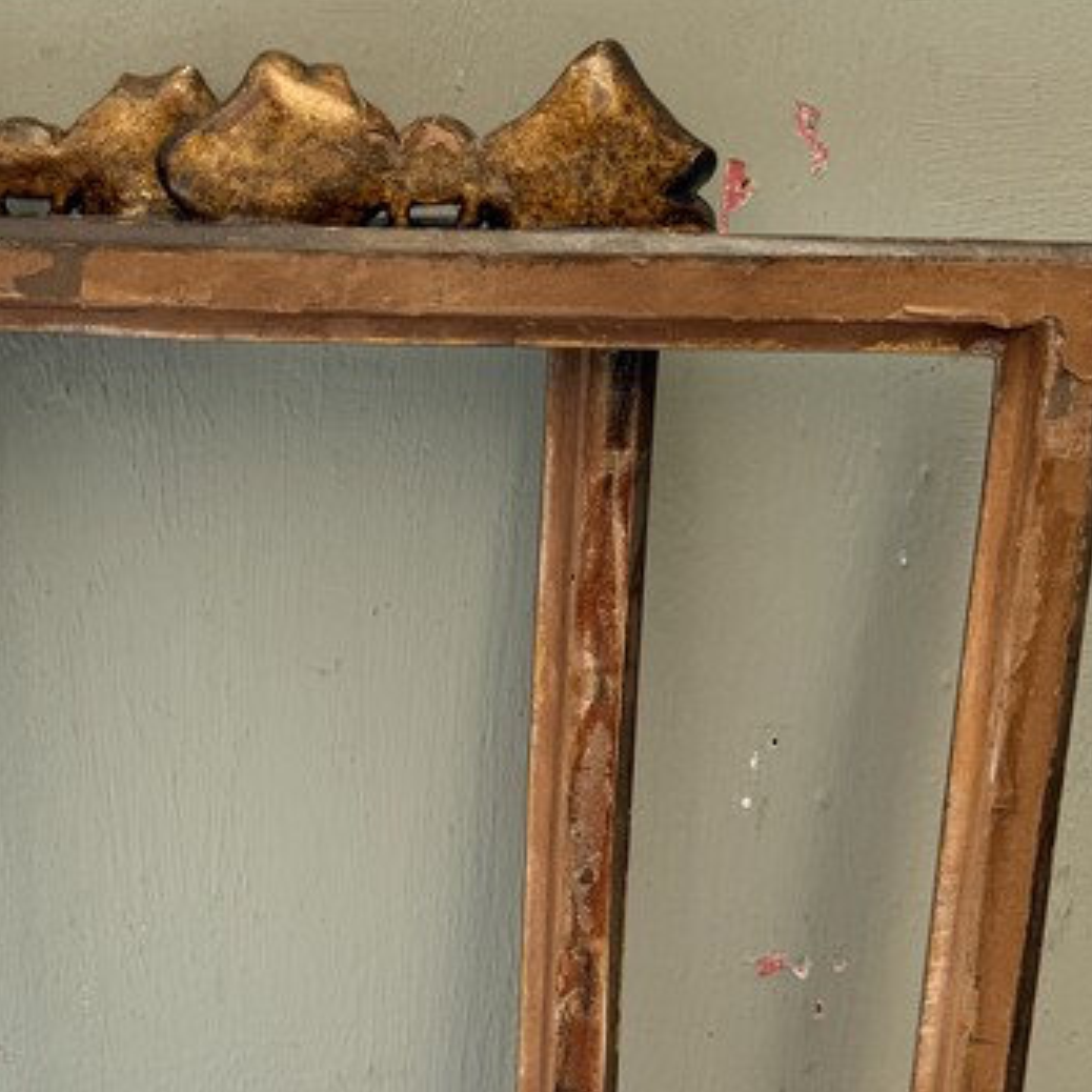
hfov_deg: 33.8
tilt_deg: -21.4
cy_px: 742
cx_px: 237
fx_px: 1749
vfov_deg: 34.3
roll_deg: +0.4
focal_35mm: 49
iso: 50
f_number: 1.78
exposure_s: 1/140
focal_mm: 6.76
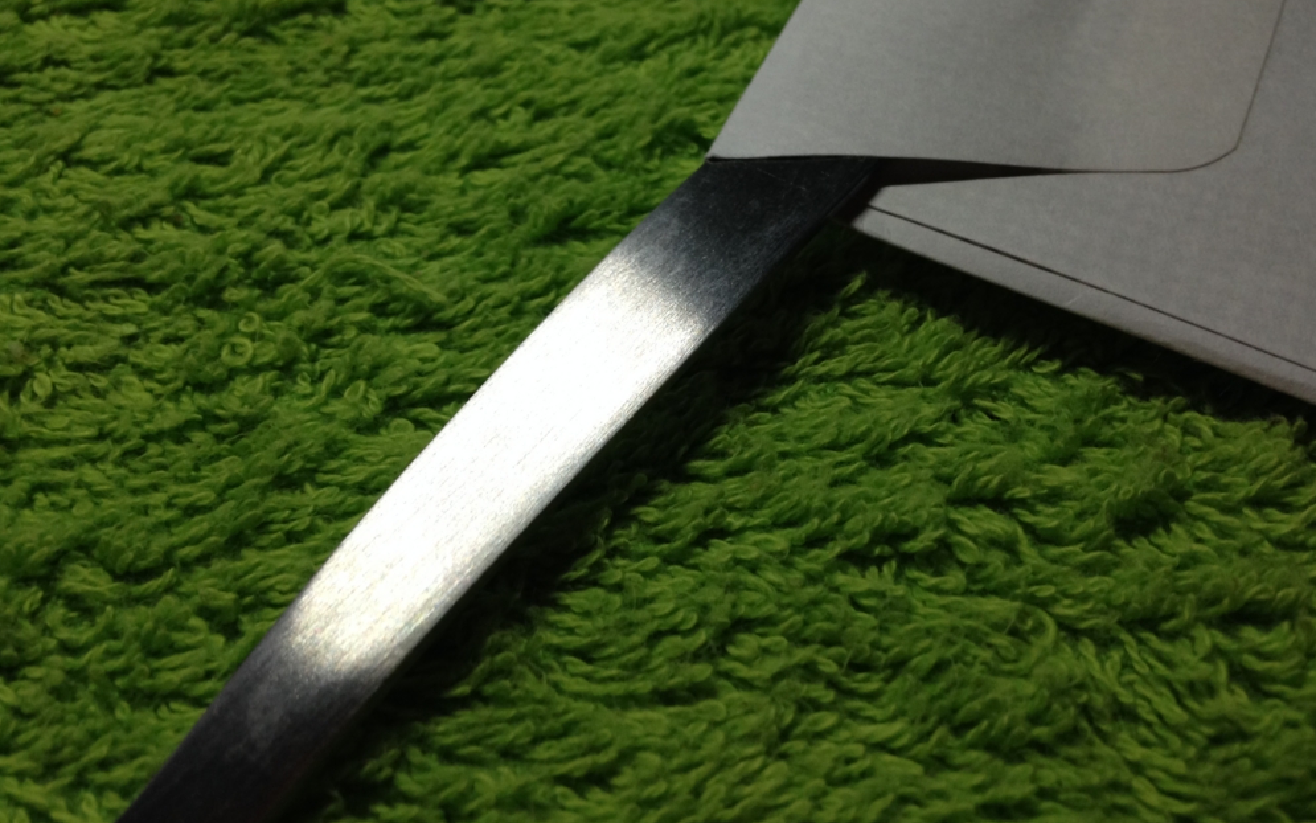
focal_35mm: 36
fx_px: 1291
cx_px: 672
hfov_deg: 54.0
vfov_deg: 35.2
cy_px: 327
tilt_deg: -55.8
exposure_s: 1/20
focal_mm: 4.12
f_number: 2.4
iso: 100
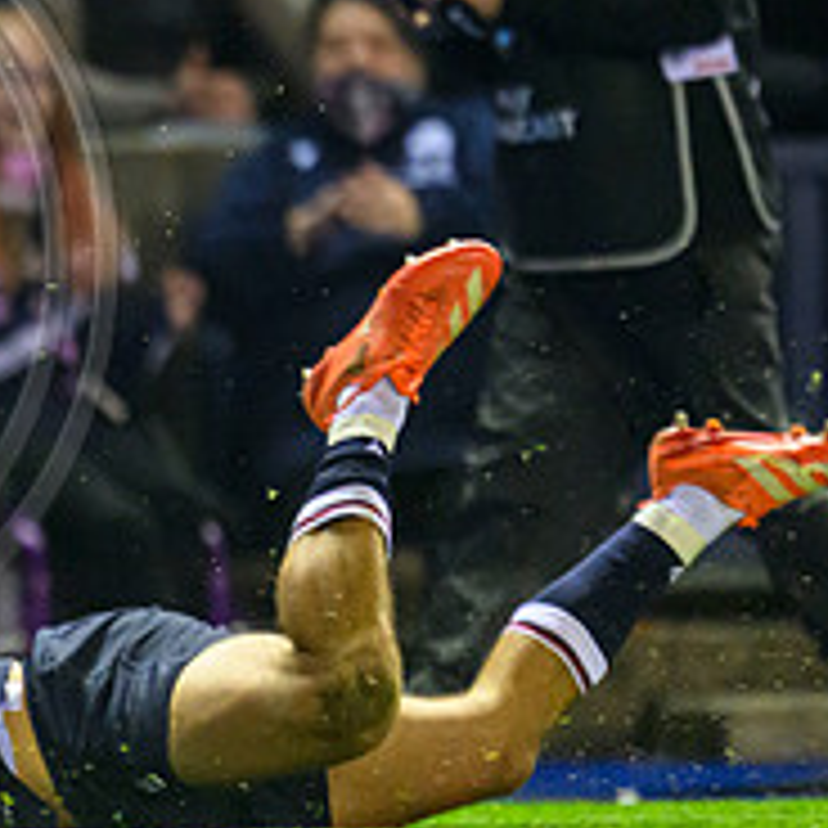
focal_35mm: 1707
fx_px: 46195
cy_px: 358
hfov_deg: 1.0
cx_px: -413
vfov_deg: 1.0
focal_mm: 560
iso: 8000
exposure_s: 1/500
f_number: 4
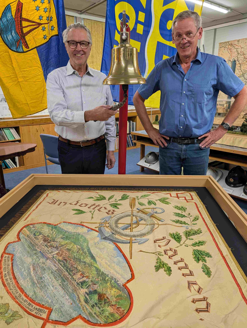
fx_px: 228
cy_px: 164
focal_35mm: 24
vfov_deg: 71.5
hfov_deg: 56.9
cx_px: 124
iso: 25
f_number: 1.68
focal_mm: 6.9
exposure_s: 1/100
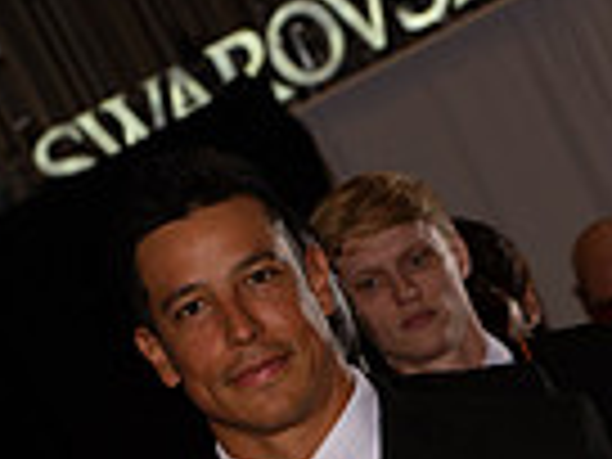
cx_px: 457
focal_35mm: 388
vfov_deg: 3.8
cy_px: 1004
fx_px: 6860
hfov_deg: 5.1
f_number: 9
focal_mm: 122
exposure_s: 1/250
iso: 800
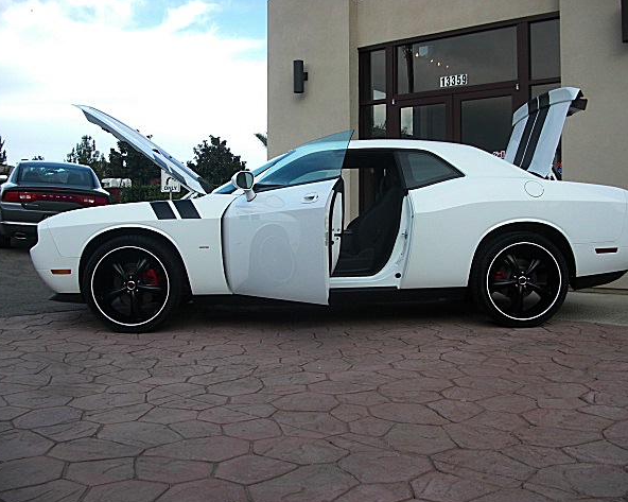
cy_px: 253
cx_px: 325
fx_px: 706
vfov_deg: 39.1
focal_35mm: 38
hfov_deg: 48.0
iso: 50
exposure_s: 1/320
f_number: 2.8
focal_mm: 6.3
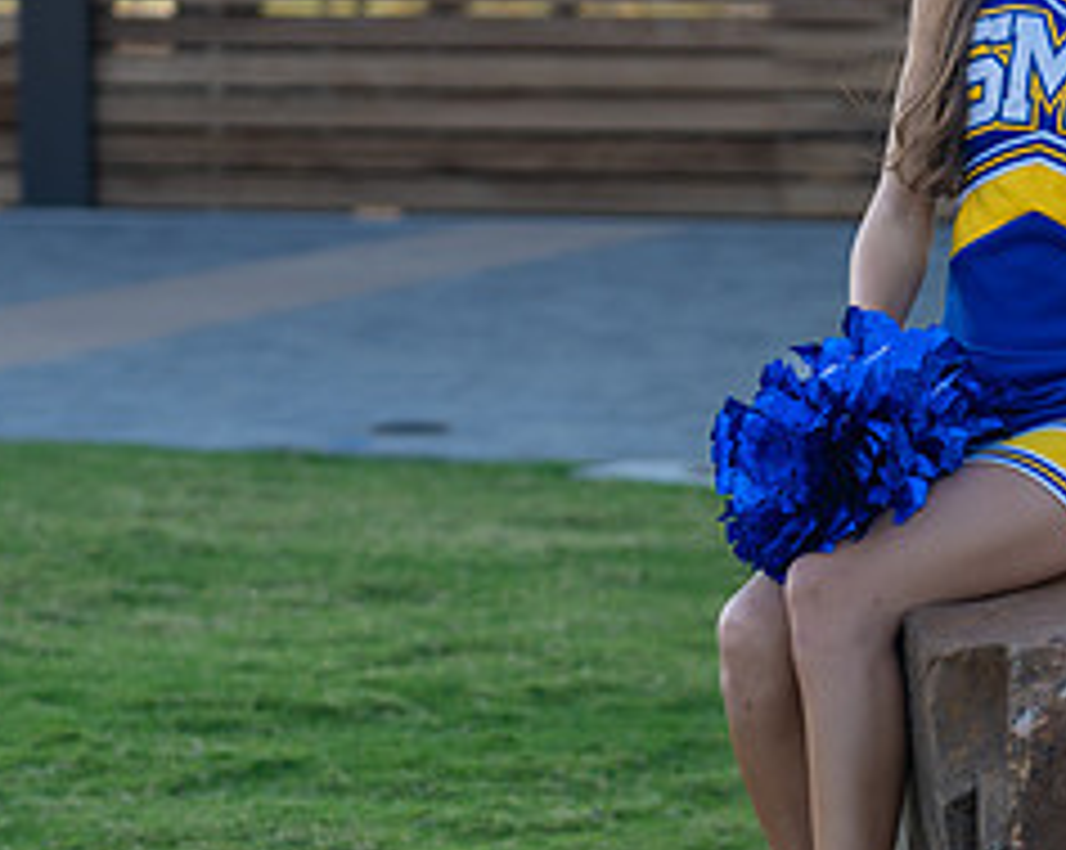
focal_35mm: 169
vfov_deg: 9.1
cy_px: 438
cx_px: 1055
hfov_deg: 11.3
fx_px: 5325
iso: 100
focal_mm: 70
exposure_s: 1/400
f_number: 3.2
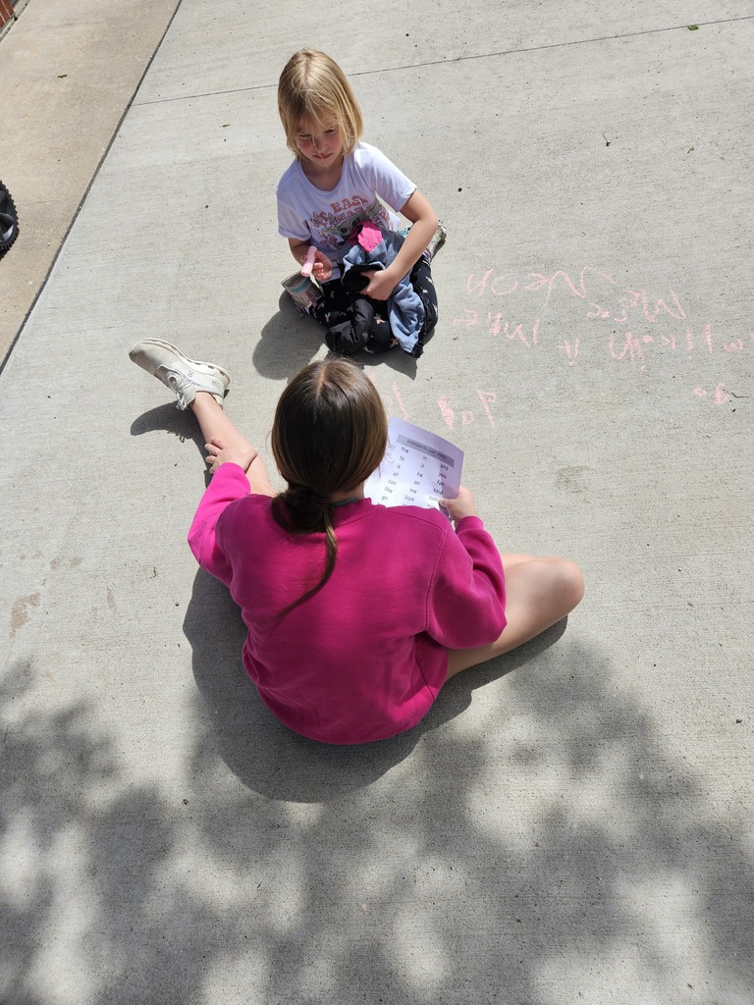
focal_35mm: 23
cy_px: 502
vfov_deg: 73.9
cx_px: 377
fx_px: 668
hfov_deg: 58.9
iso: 25
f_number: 1.8
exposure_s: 1/1571
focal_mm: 5.4
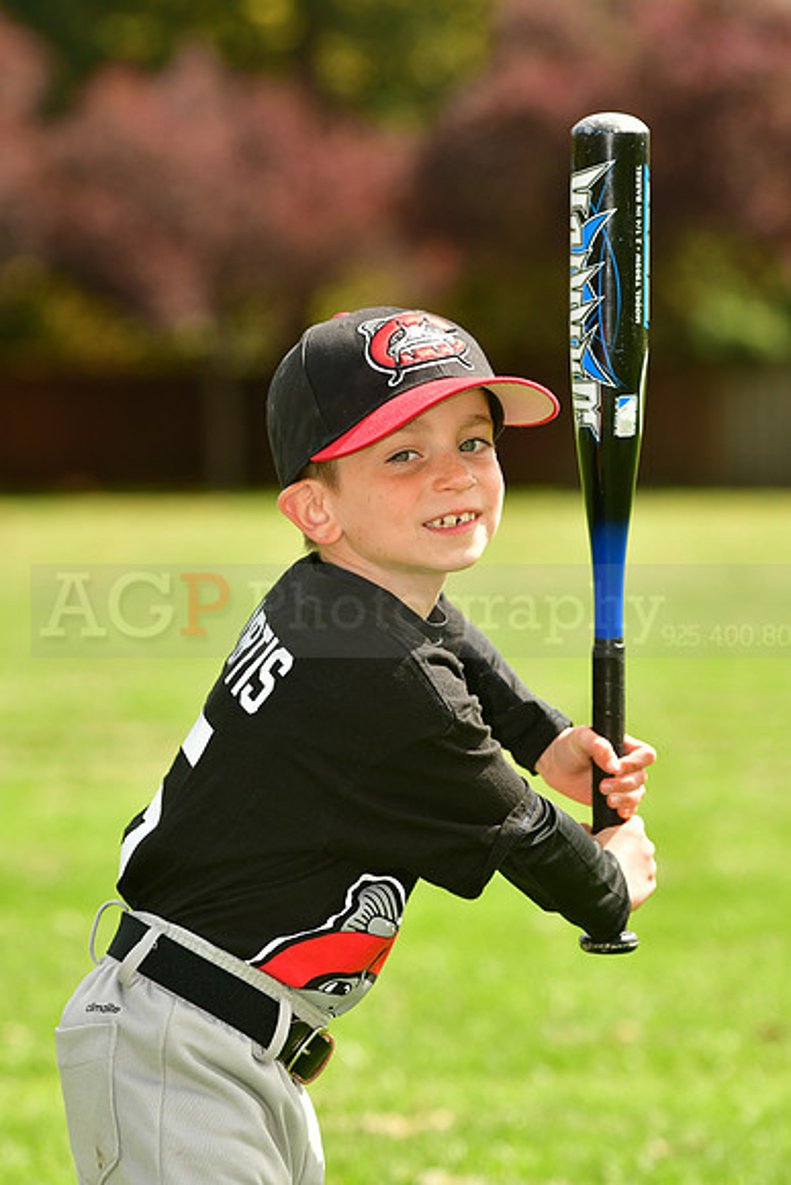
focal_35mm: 232
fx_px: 7658
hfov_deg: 5.9
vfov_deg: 8.9
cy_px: 592
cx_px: 396
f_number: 5
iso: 200
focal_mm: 155
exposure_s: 1/640
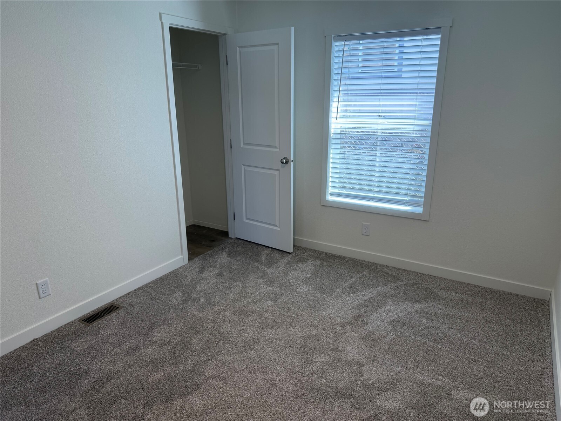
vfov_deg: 56.8
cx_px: 280
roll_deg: -0.6
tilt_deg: -18.0
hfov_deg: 71.6
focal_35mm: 24
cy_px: 210
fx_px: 389
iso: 64
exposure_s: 1/120
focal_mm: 6.76
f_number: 1.78
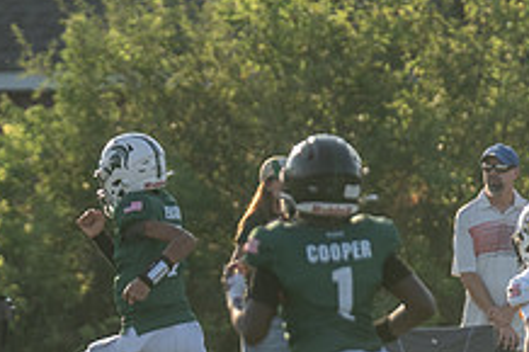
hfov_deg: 2.7
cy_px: 257
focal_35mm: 768
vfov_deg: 1.8
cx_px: -124
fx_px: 11276
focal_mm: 200
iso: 160
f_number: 2.8
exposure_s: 1/1250
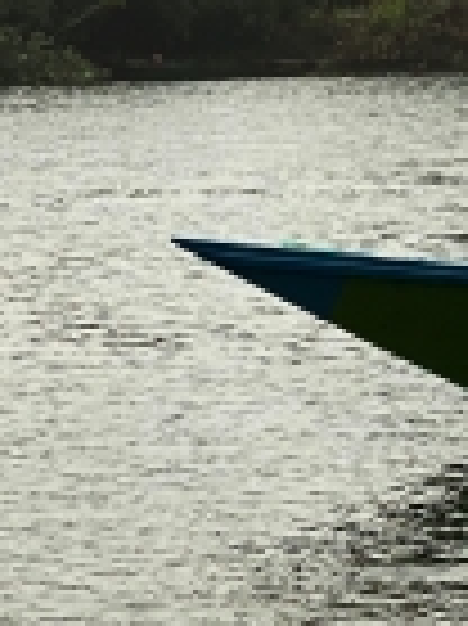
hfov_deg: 6.5
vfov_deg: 8.8
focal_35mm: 224
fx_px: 4044
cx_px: 842
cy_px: 590
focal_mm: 6
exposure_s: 1/2398
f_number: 2
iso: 20
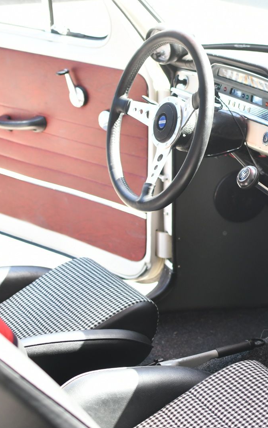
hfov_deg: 16.2
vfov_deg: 25.8
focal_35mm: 80
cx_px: 230
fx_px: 935
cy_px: 215
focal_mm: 35
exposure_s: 1/250
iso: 450
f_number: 2.8
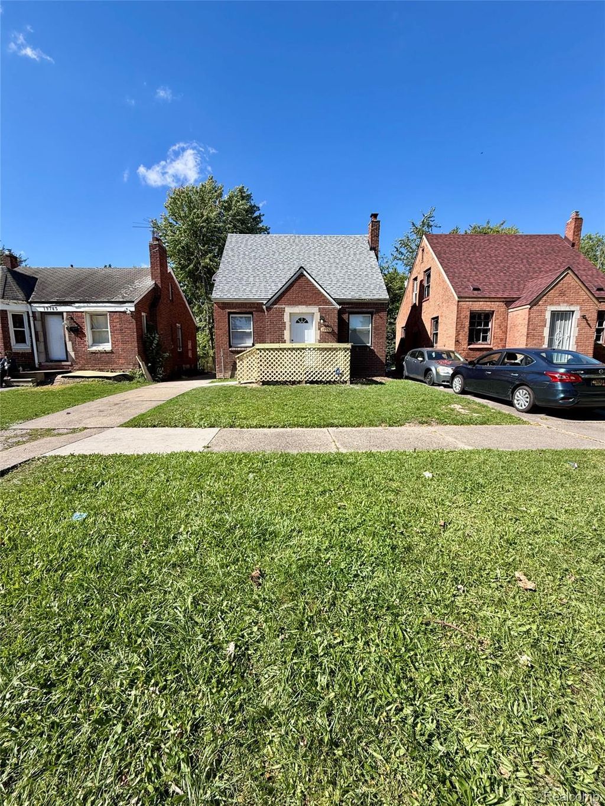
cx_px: 302
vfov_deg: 102.1
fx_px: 326
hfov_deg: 85.7
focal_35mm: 14
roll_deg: +0.3
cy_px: 403
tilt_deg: -6.8
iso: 32
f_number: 2.2
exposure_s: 1/770
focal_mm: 2.22
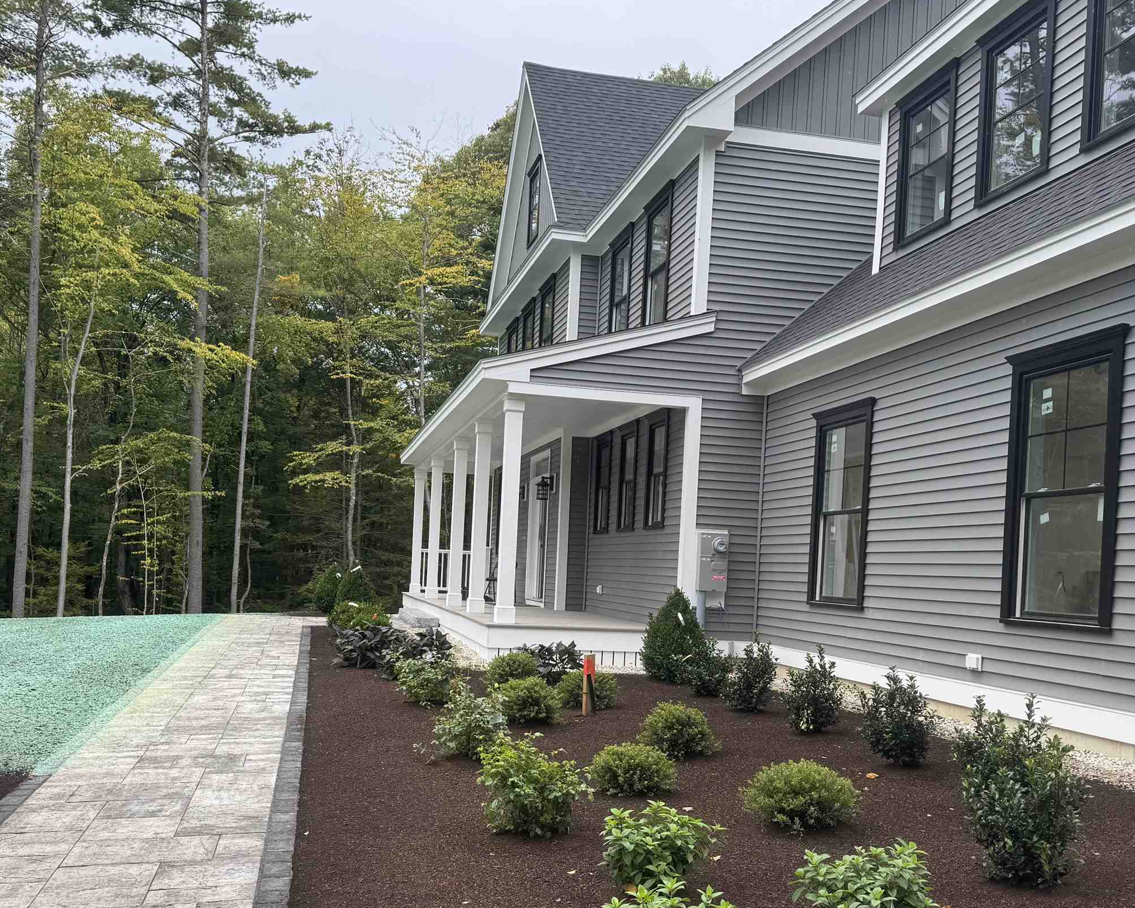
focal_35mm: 36
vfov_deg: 40.9
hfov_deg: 50.3
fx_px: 1209
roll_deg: -2.9
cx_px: 571
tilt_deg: +0.0
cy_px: 560
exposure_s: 1/853
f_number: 1.78
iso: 80
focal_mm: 6.76
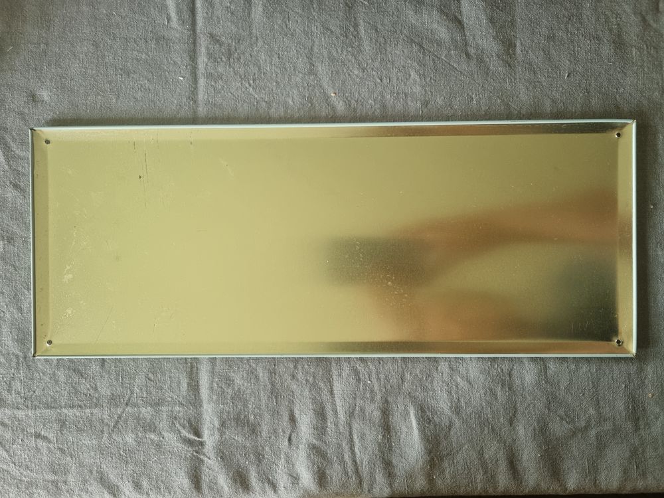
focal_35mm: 26
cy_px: 249
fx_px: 499
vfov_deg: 53.1
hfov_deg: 67.3
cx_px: 332
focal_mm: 5.4
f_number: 1.8
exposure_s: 1/100
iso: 320
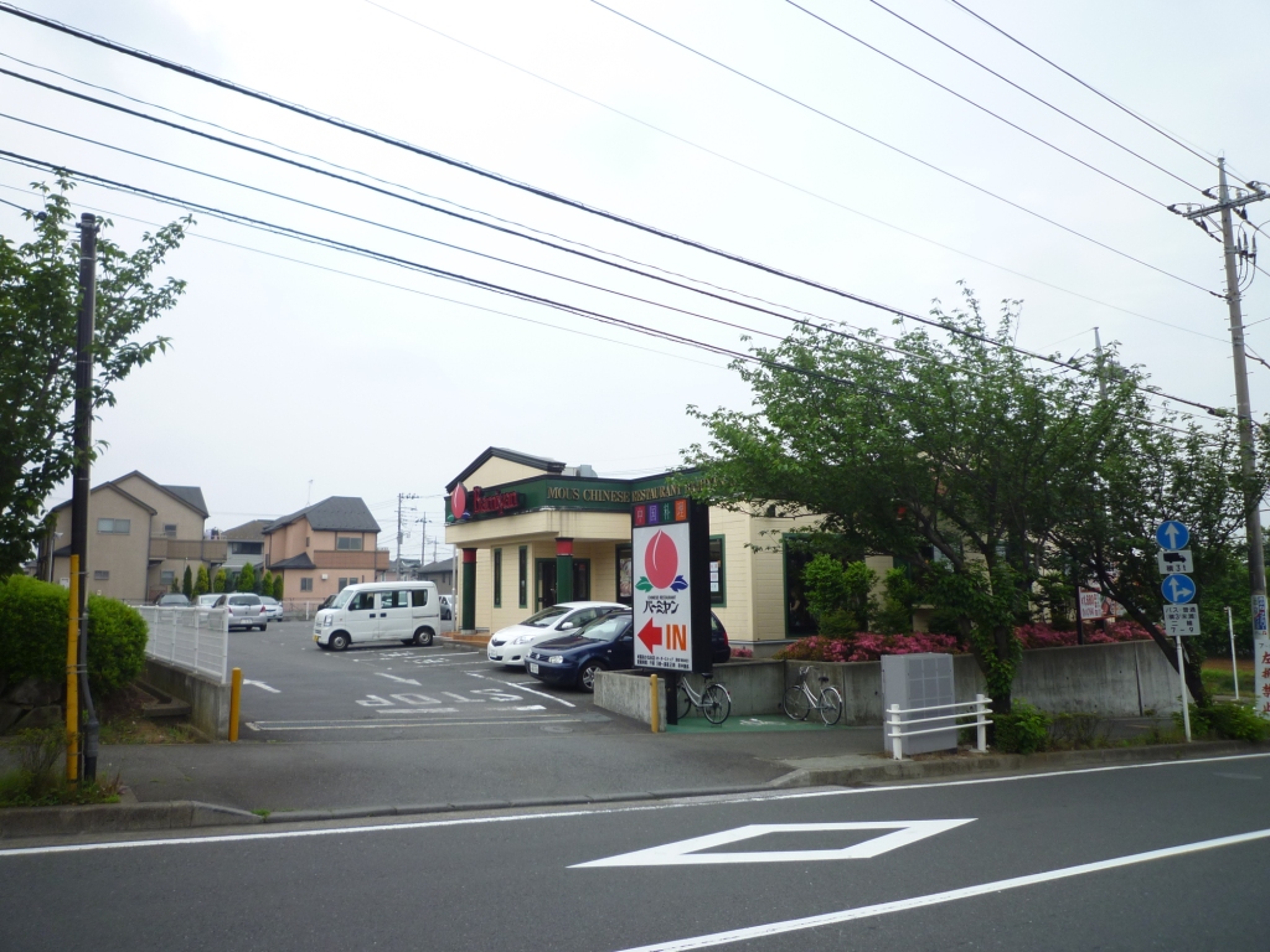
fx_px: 917
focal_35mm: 25
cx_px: 635
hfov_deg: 69.4
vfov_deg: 54.9
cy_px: 476
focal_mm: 4.4
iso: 80
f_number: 3.2
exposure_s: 1/500
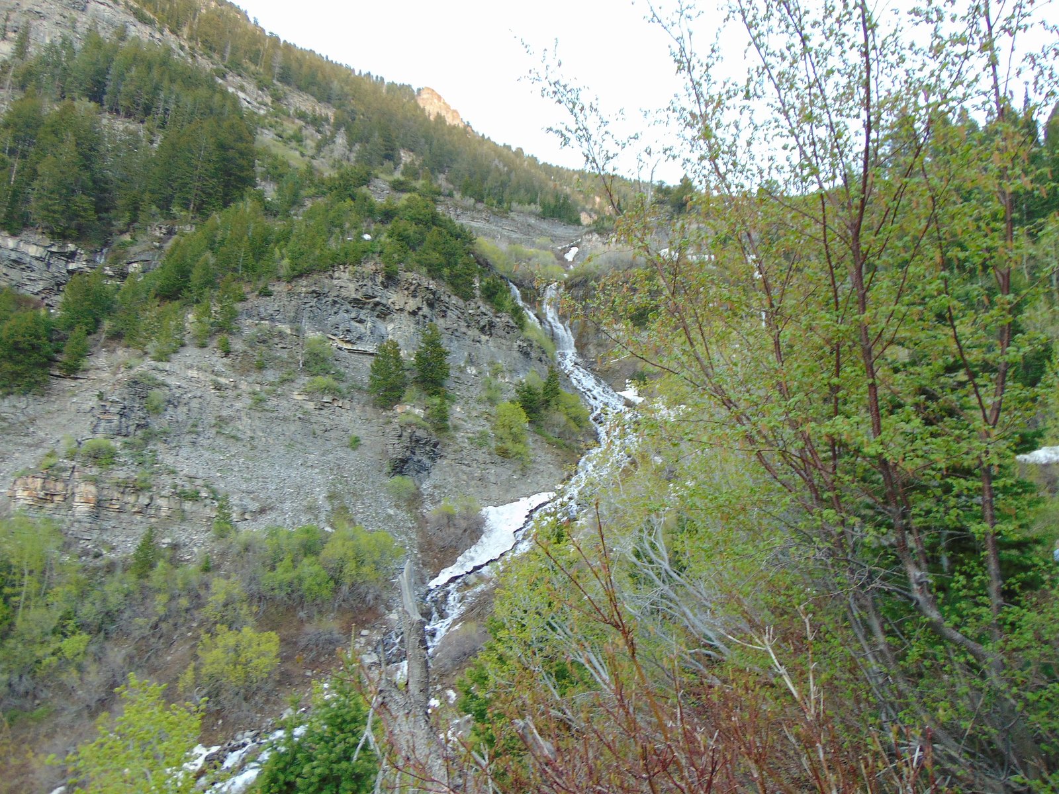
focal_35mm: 25
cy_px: 397
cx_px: 530
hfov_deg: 69.4
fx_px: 765
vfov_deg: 54.9
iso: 80
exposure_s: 1/40
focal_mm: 4.5
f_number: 3
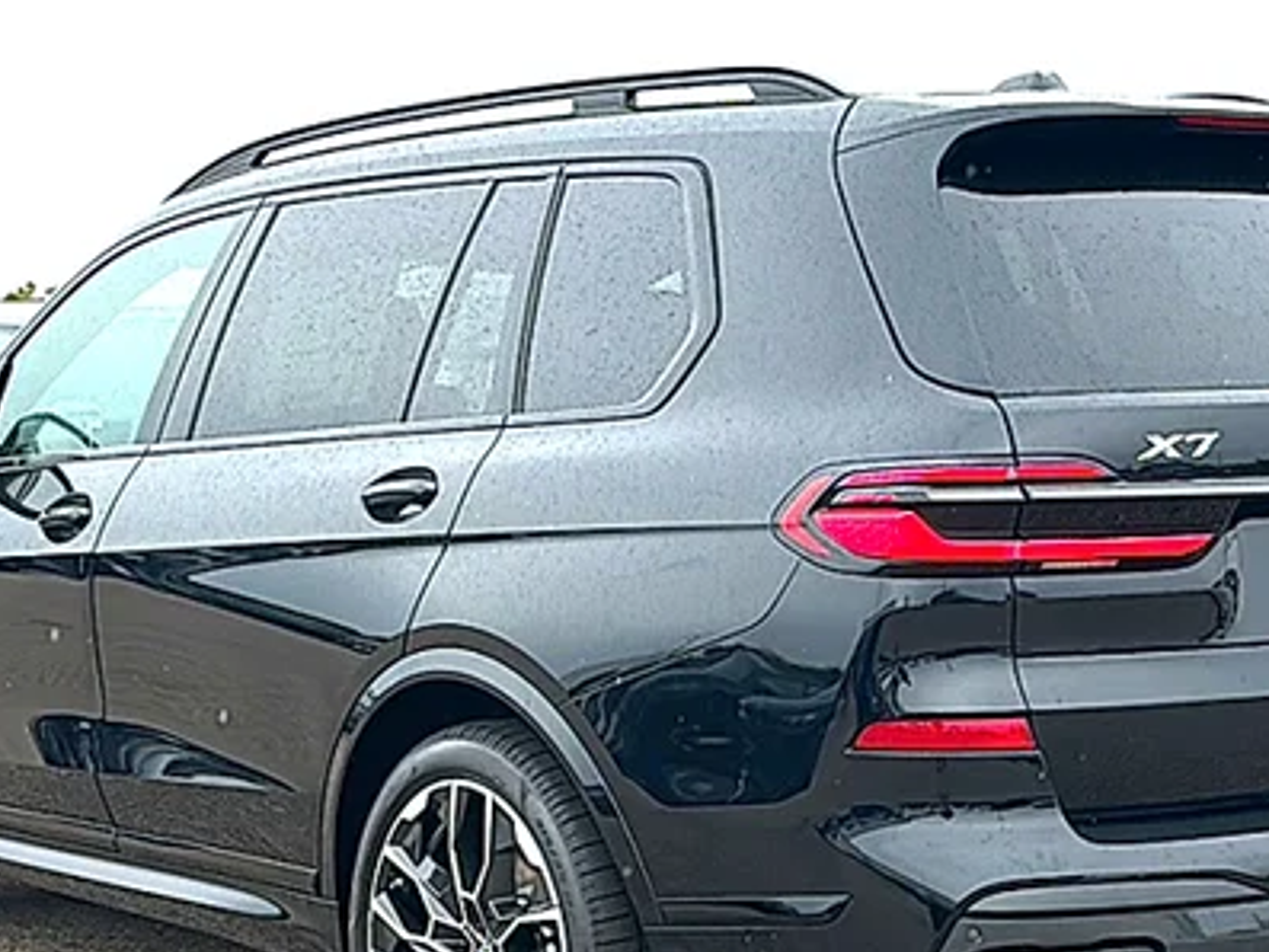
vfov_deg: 21.9
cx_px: 668
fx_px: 2457
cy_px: 593
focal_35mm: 67
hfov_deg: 29.0
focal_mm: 6.86
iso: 80
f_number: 1.78
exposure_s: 1/1134
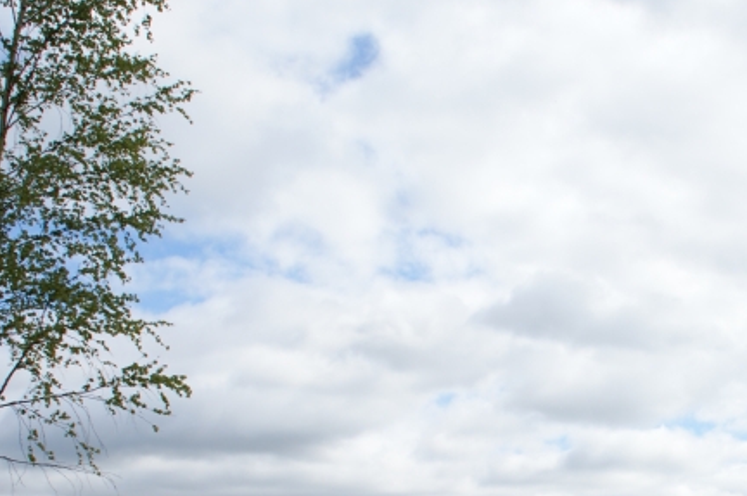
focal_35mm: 64
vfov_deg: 20.7
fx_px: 1326
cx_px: 661
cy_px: 459
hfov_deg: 30.2
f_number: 10
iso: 100
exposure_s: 1/160
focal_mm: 18
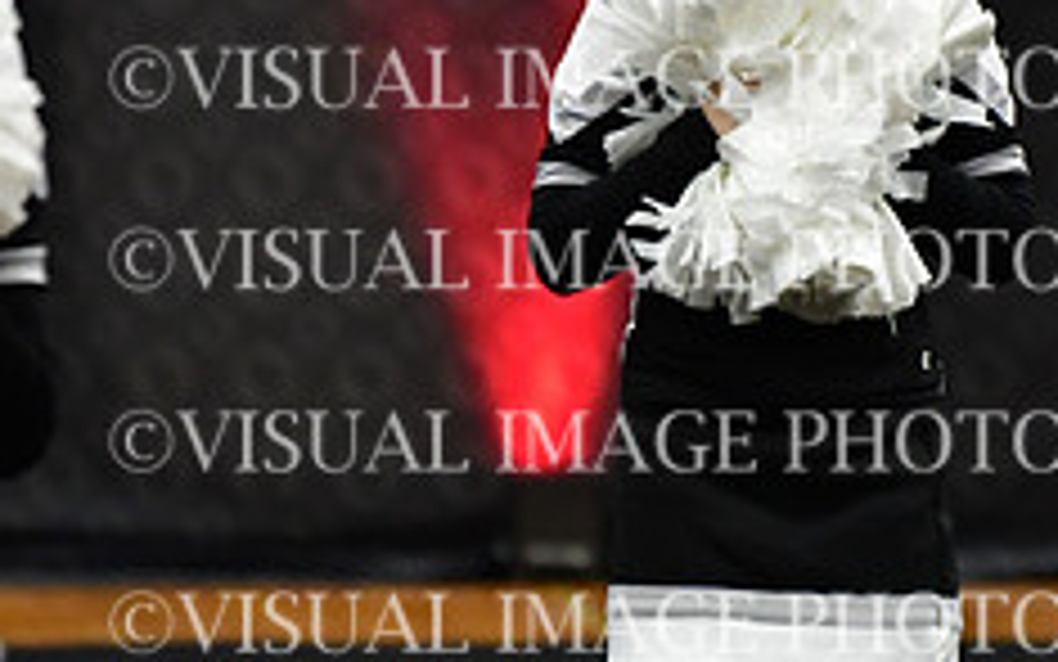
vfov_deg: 1.7
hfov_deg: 2.8
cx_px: 761
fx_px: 21775
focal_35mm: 755
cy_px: 169
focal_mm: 200
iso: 4000
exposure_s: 1/800
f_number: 2.8
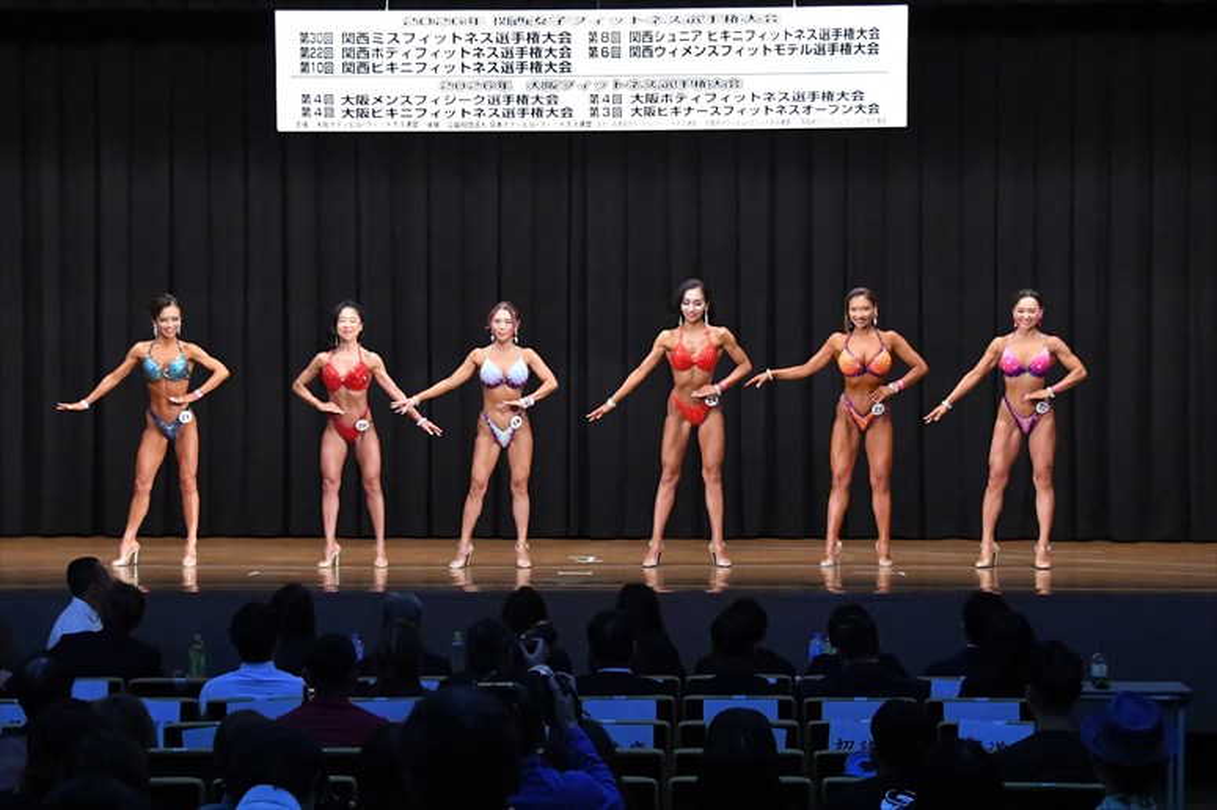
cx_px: 608
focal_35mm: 93
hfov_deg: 21.9
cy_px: 405
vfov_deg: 14.7
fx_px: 3142
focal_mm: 62
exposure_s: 1/400
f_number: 5.6
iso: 8000
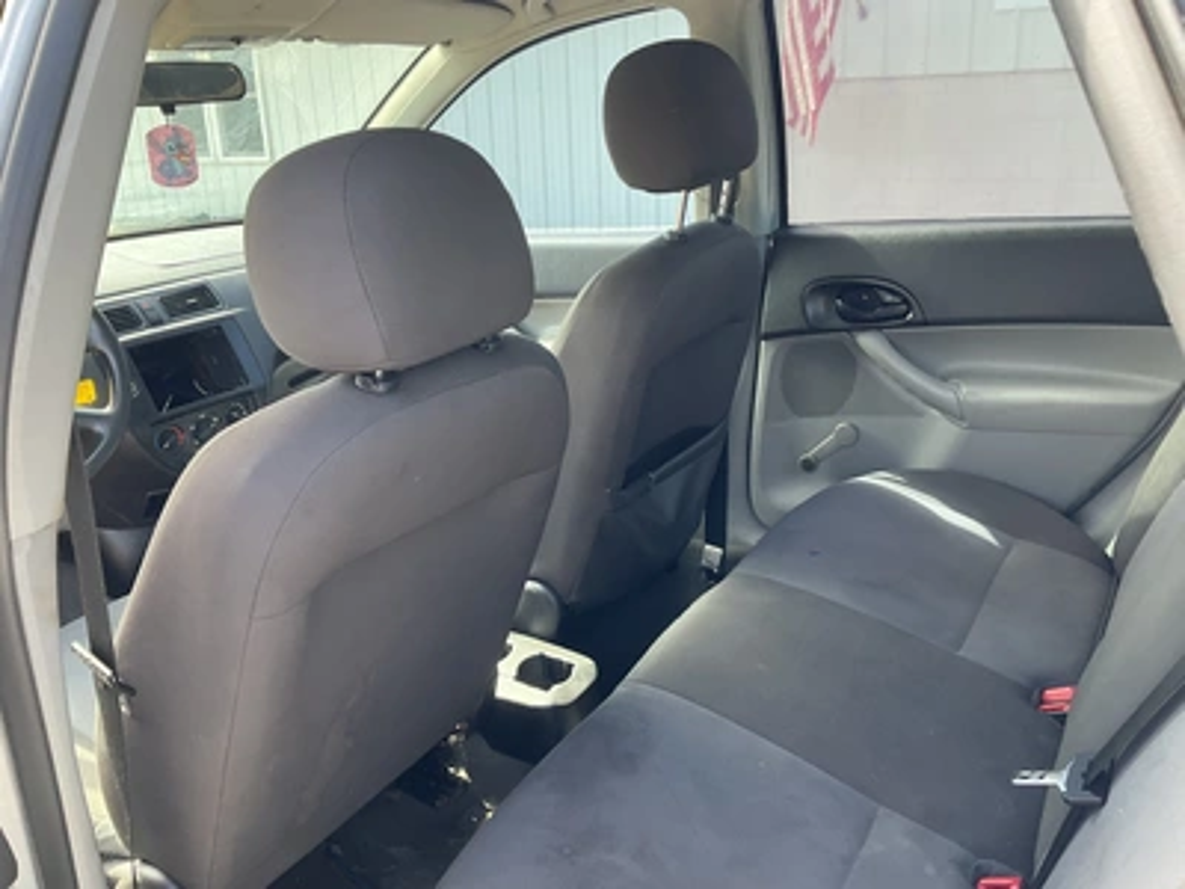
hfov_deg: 61.7
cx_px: 592
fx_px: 993
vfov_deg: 48.2
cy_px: 444
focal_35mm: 29
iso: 40
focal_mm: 3
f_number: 1.8
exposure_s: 1/122
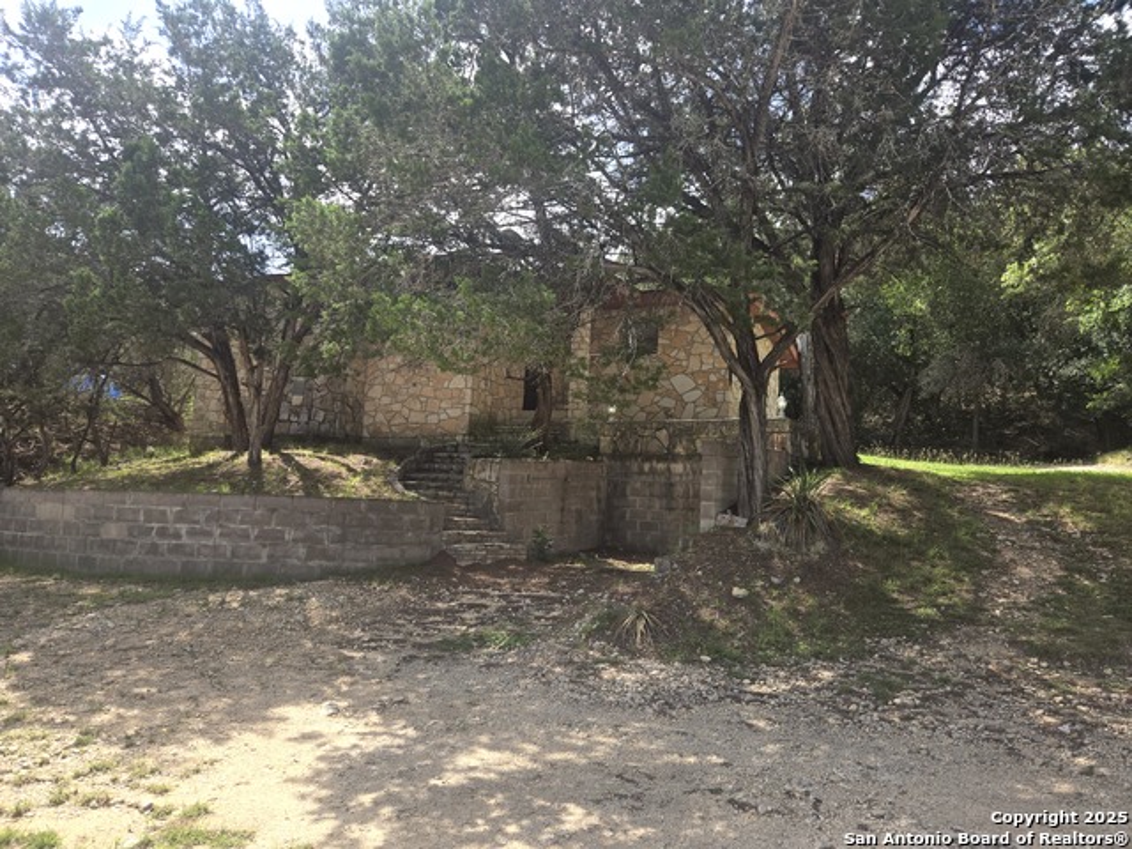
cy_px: 424
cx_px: 566
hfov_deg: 73.9
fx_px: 752
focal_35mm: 23
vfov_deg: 58.9
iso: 25
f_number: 1.8
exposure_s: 1/790
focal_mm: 5.4
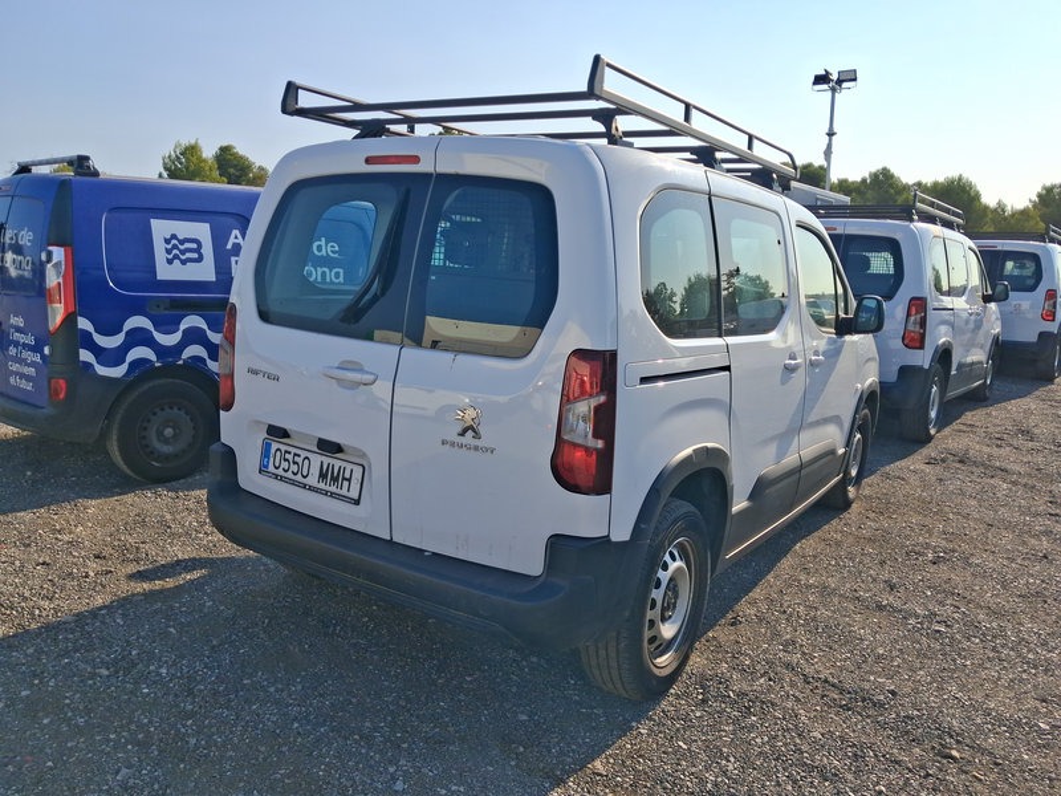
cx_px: 530
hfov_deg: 65.3
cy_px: 398
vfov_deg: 51.4
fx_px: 828
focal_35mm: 27
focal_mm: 4
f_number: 1.8
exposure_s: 1/984
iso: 20
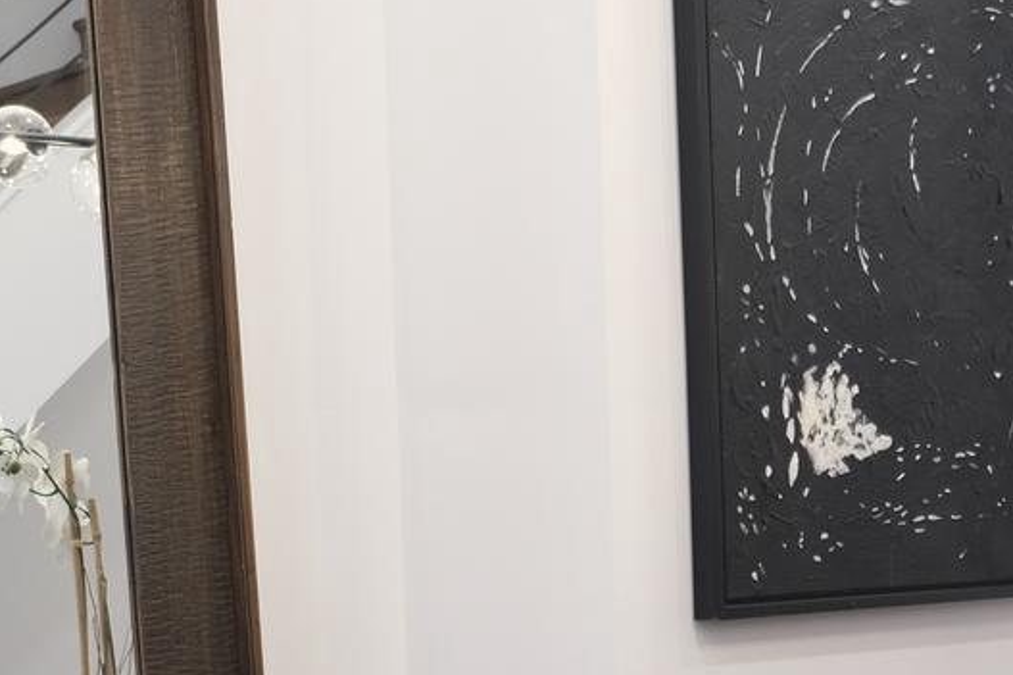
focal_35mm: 105
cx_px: 859
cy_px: 899
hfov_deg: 19.2
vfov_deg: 12.6
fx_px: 2953
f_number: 2.8
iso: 250
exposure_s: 1/35
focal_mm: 18
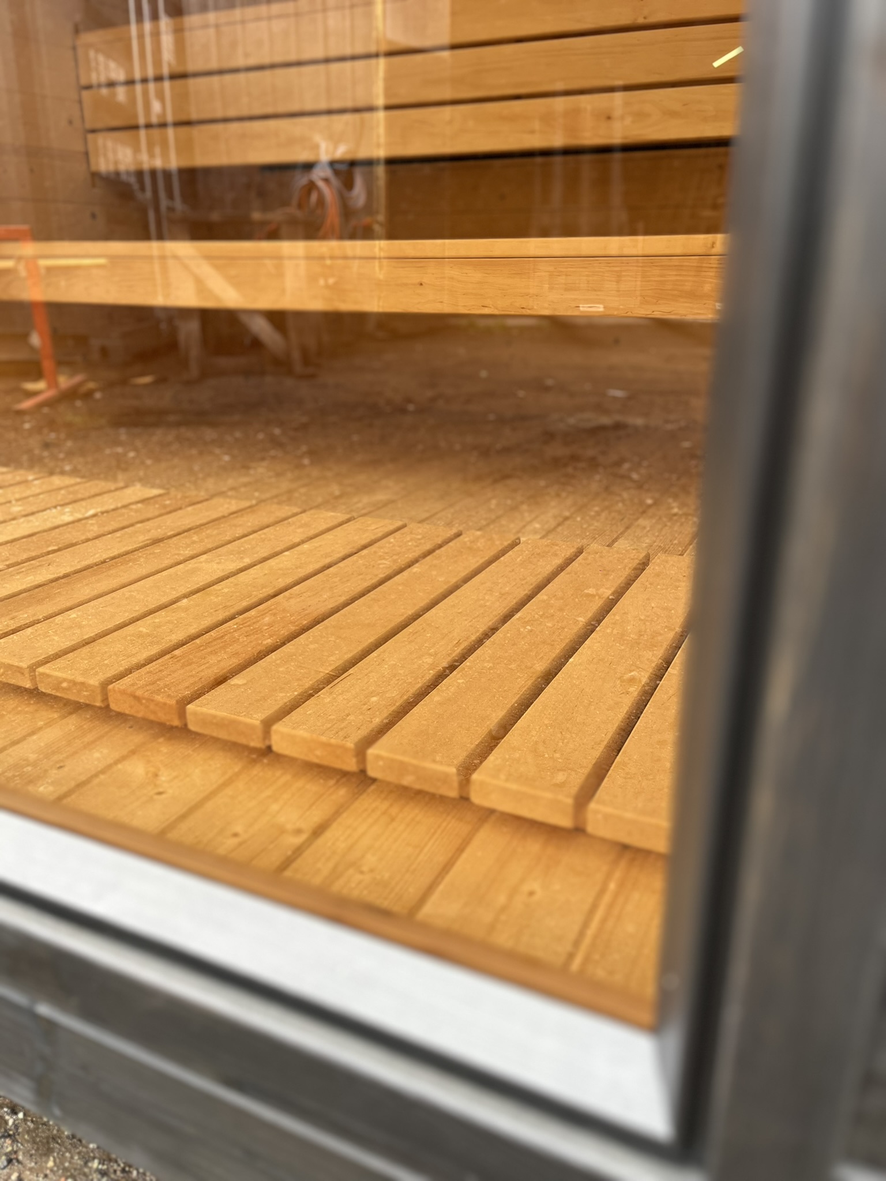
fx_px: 887
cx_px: 443
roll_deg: +1.5
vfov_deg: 67.3
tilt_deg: -19.9
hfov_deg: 53.1
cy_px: 590
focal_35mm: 26
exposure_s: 1/122
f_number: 1.6
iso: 50
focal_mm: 5.1
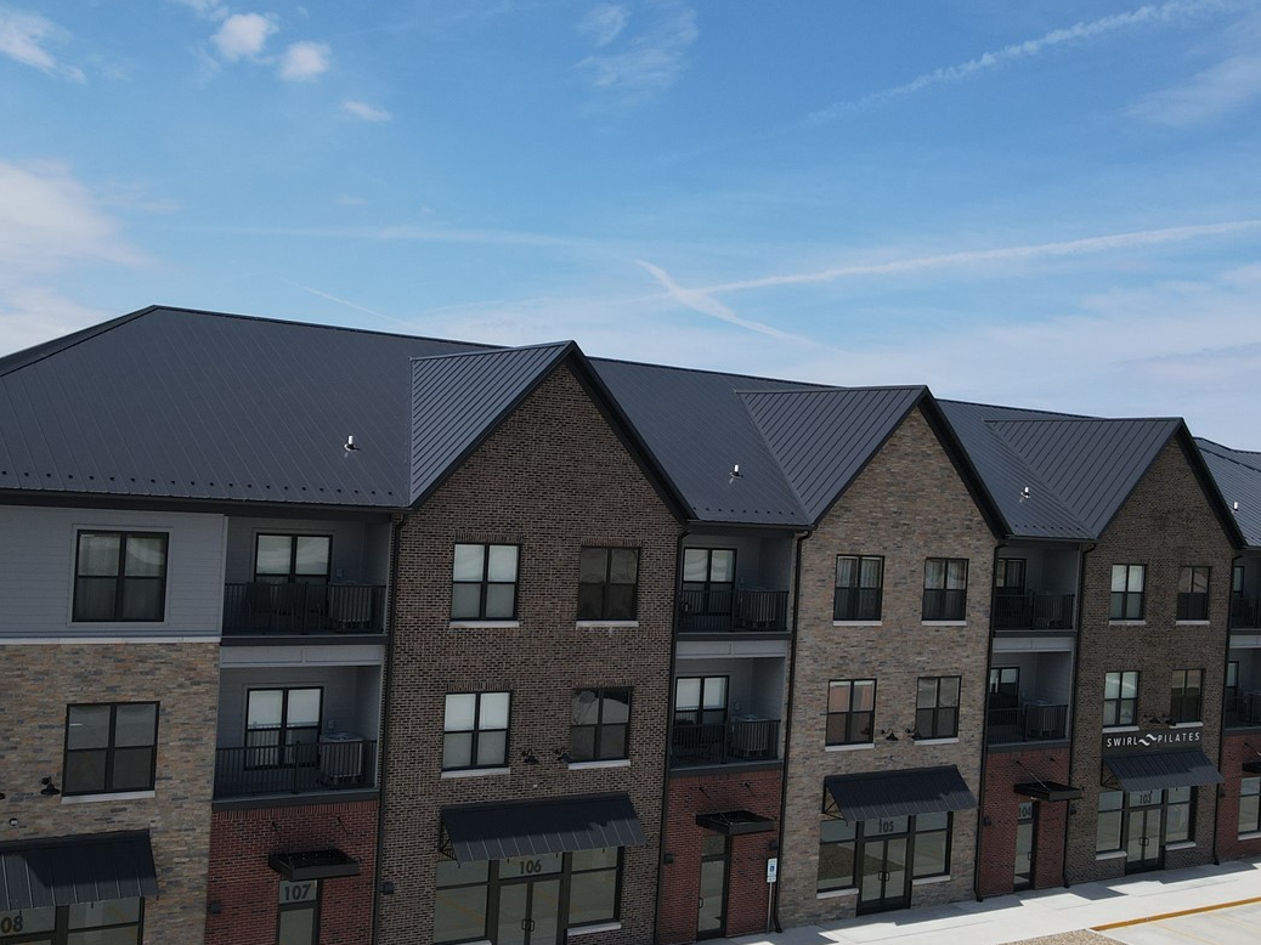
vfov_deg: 38.6
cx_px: 562
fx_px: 1348
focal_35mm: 37
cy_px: 510
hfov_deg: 50.1
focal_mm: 4.5
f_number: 2.8
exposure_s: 1/1000
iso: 110
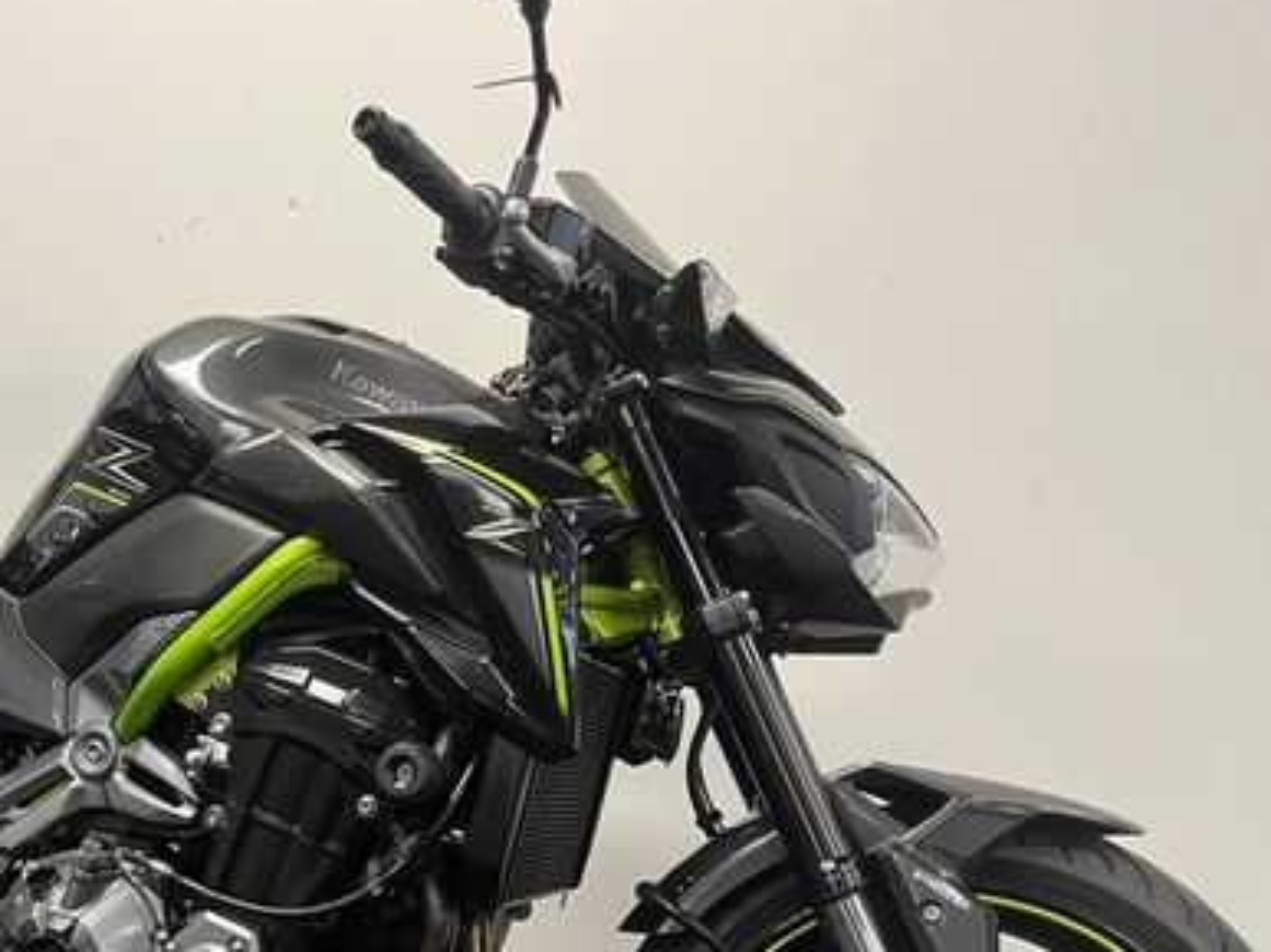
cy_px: 768
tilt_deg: -5.4
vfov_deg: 32.6
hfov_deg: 42.0
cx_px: 263
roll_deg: +0.3
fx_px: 1578
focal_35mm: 43
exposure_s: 1/50
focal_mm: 5.1
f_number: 1.6
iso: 125
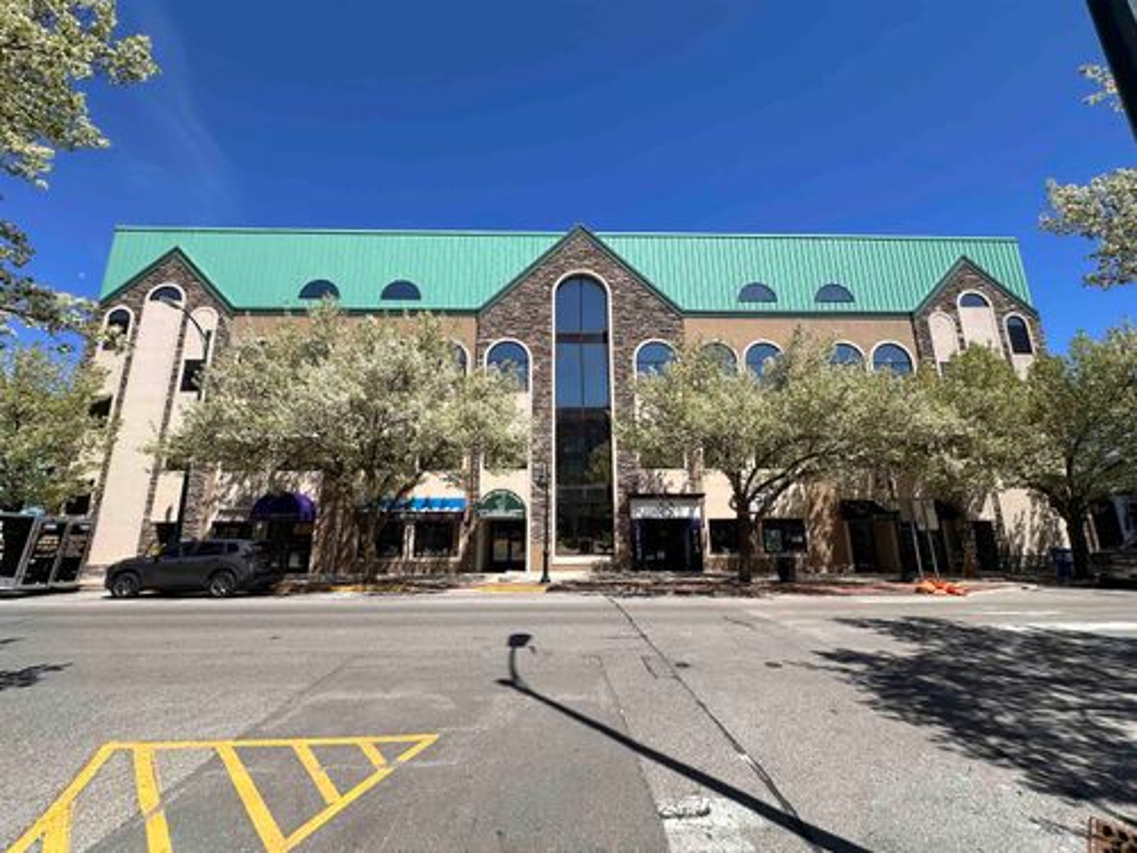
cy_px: 426
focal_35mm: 14
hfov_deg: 102.1
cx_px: 568
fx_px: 460
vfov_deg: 85.7
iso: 40
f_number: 2.2
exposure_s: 1/1770
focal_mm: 2.22
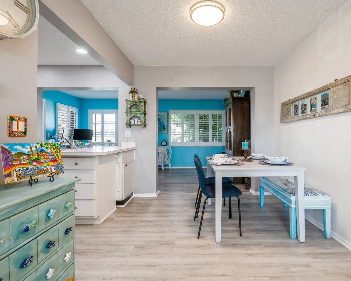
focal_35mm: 17
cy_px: 140
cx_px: 191
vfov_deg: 77.0
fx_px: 177
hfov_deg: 89.4
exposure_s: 1/10
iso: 200
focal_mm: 10
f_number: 8
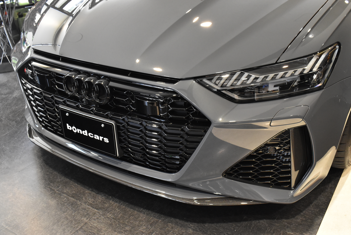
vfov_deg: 34.3
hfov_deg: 49.5
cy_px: 118
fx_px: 381
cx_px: 176
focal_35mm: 39
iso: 2200
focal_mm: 26
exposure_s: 1/40
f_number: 8
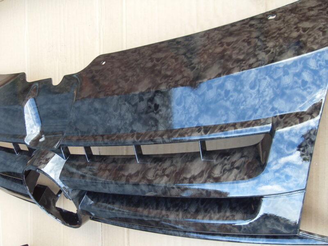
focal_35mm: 35
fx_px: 332
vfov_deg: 40.7
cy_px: 123
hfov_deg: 52.6
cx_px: 164
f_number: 2.8
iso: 100
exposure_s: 1/45
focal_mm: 6.3
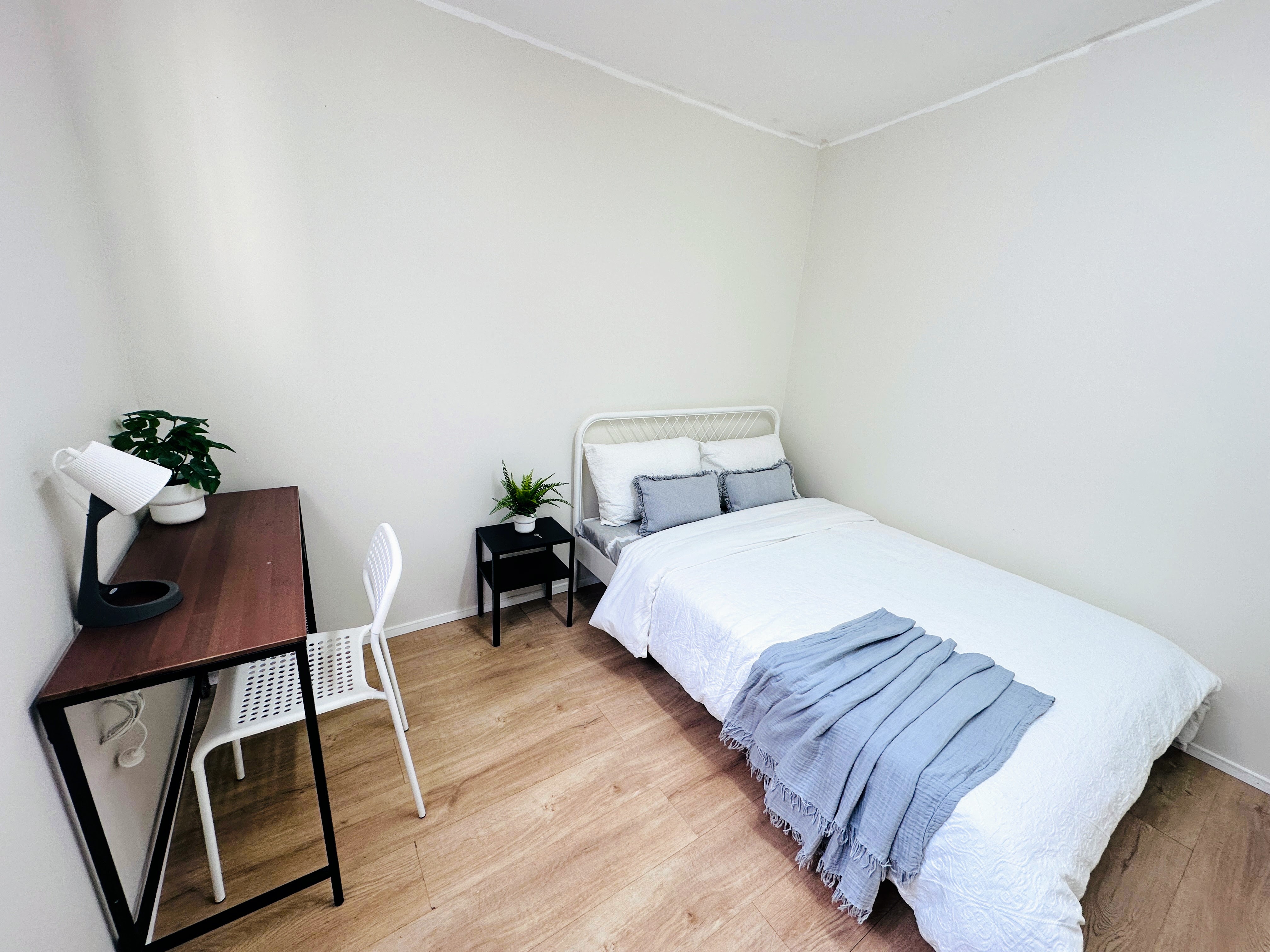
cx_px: 635
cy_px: 476
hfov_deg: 102.1
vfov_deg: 85.7
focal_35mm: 14
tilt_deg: -17.3
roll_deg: -3.6
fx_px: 514
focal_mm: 2.22
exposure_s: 1/100
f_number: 2.2
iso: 80
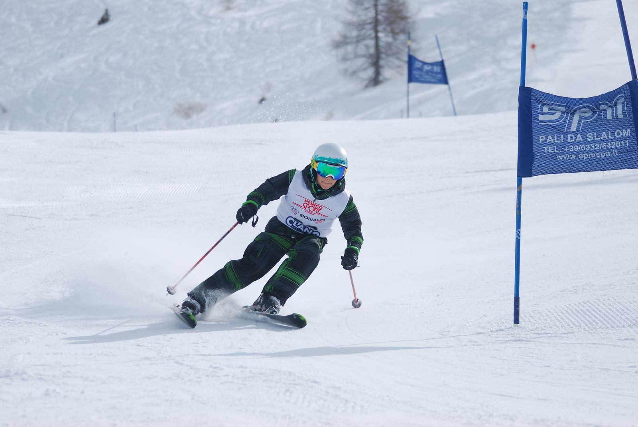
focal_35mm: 225
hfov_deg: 9.1
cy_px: 214
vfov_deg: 6.1
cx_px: 319
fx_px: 3992
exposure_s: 1/1250
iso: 100
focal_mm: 150
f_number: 5
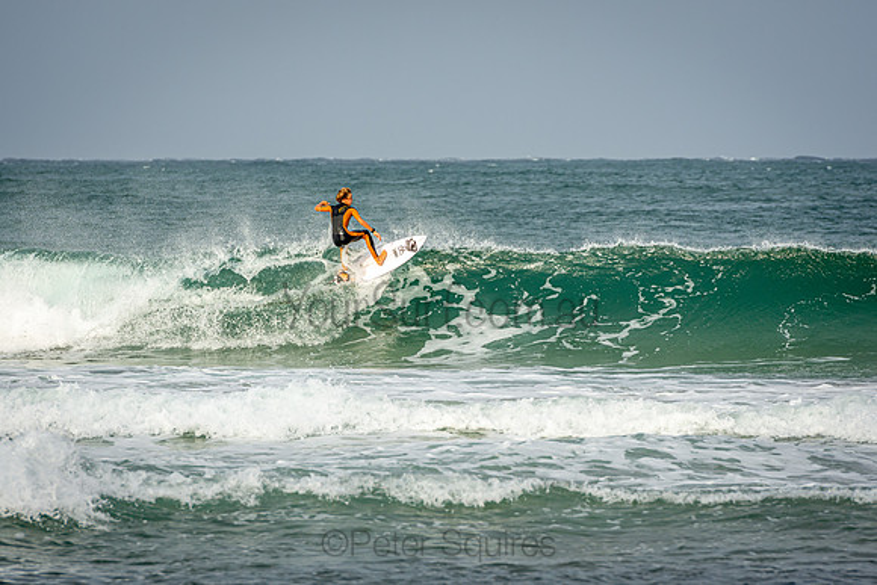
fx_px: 7546
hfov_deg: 6.7
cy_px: 292
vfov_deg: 4.4
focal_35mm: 310
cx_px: 438
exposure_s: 1/1000
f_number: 5.6
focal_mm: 200
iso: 200
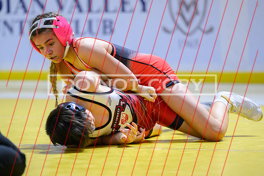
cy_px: 103
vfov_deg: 5.5
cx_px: 117
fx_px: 1826
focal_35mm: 249
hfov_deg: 8.3
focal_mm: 200
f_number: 2.8
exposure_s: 1/800
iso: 2800
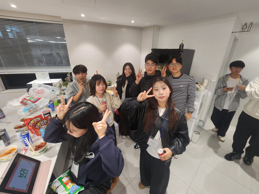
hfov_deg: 106.2
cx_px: 130
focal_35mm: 13
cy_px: 97
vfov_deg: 89.9
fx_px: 97
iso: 160
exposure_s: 1/60
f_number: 2.2
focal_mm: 2.2
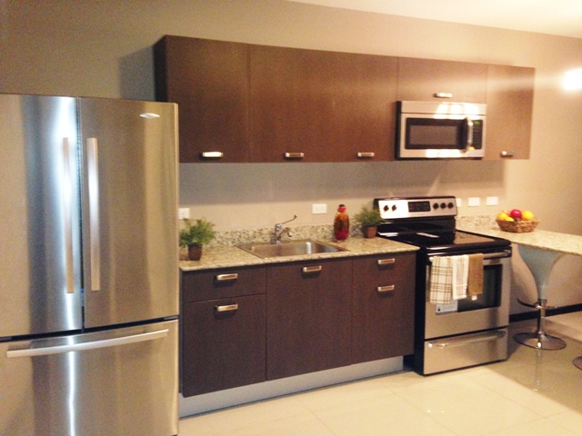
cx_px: 291
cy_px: 218
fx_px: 555
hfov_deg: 55.4
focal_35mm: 33
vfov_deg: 42.9
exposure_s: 1/16
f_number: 2.4
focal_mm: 4.12
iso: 320
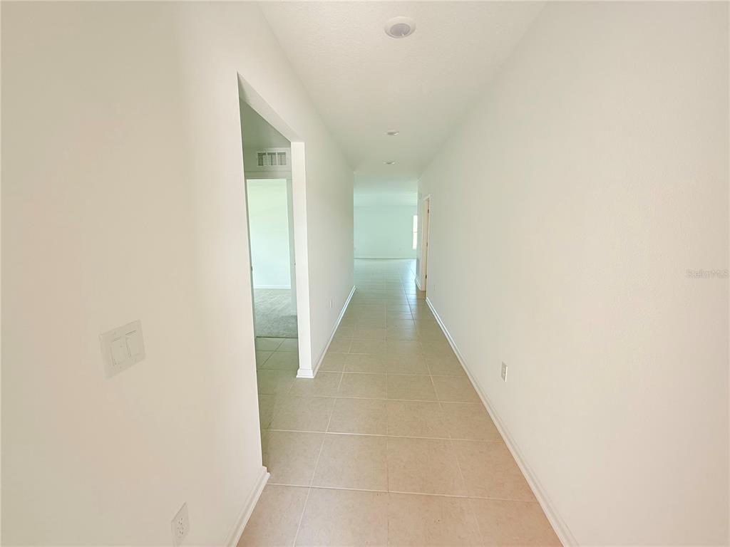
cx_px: 365
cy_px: 274
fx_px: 295
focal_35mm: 14
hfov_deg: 102.1
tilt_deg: -8.3
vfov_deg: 85.7
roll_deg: +0.1
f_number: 2.2
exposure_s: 1/99
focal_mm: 2.22
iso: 100
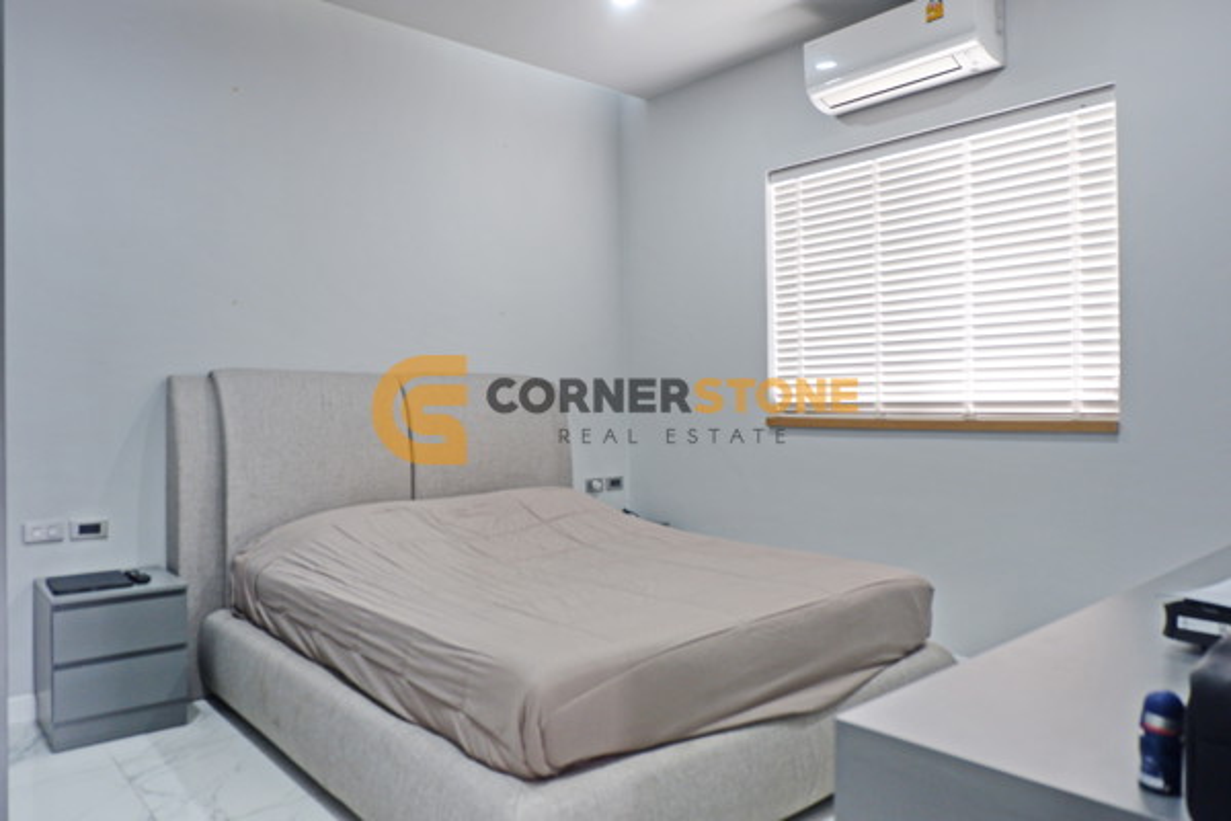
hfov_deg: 73.7
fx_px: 821
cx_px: 616
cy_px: 410
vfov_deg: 53.1
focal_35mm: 24
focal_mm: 16
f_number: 4
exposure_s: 1/50
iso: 400
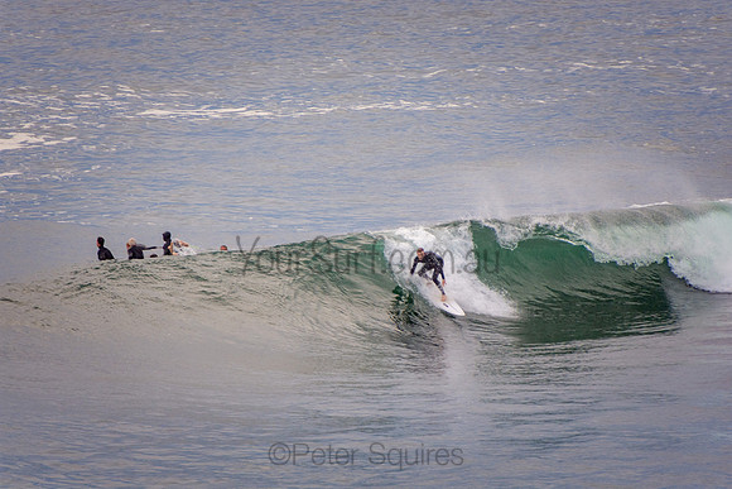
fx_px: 12202
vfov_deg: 2.3
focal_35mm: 600
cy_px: 244
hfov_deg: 3.4
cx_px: 366
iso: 500
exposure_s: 1/800
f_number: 5.6
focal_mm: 400
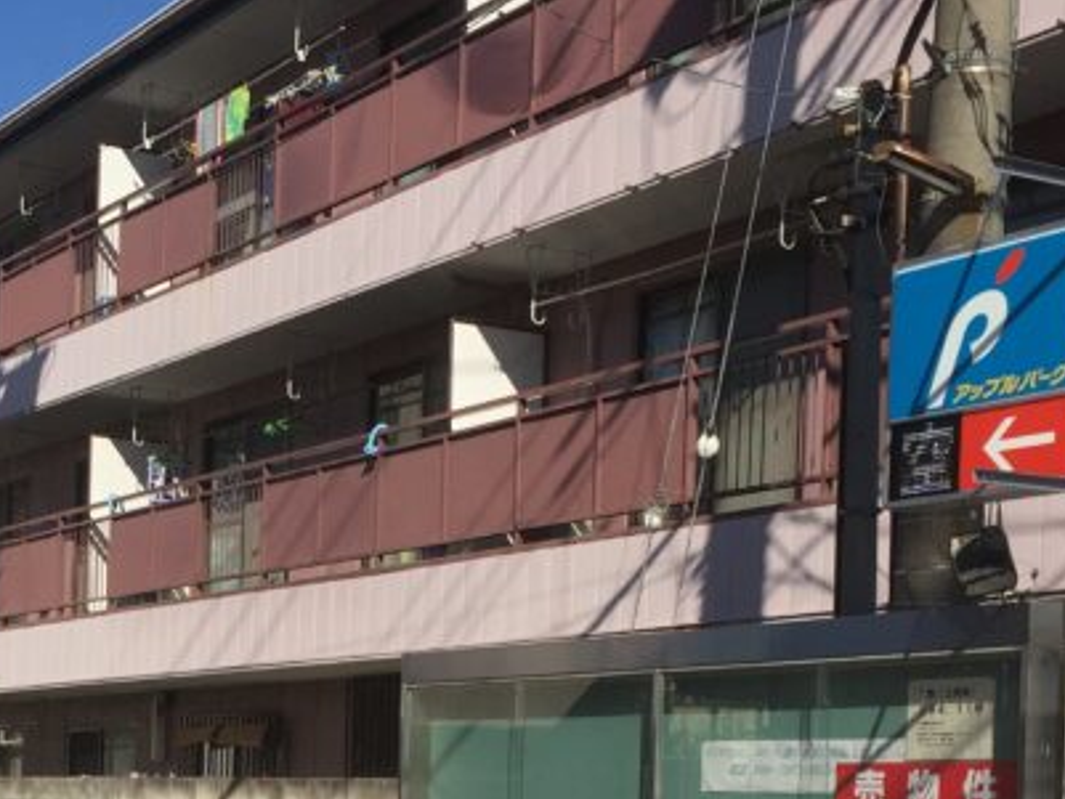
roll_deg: -1.6
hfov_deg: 25.8
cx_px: 189
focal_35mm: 74
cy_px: 844
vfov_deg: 19.2
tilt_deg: -0.3
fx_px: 2277
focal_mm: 4.15
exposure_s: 1/3049
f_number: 2.2
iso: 32
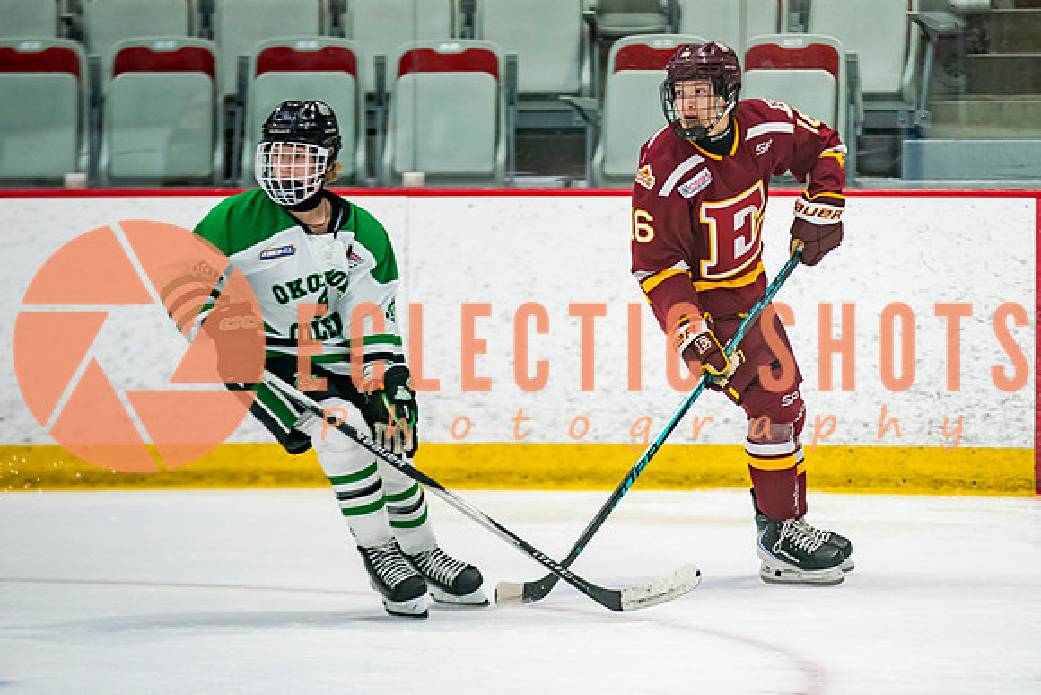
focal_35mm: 297
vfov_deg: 4.6
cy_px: 272
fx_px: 8578
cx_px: 742
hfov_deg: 6.9
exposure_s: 1/640
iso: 1250
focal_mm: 200
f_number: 2.8
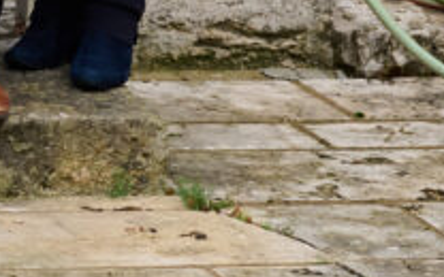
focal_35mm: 301
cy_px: -516
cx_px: -931
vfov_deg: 4.2
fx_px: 3642
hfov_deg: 6.3
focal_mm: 40
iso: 500
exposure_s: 1/320
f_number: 5
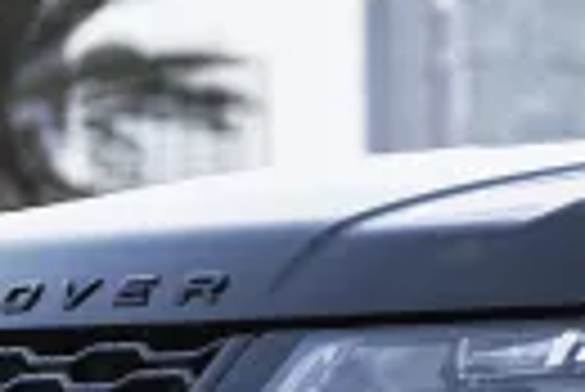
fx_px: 3498
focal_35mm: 215
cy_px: 487
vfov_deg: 6.4
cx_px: 1048
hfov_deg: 9.1
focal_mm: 35
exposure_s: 1/400
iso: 125
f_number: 1.4
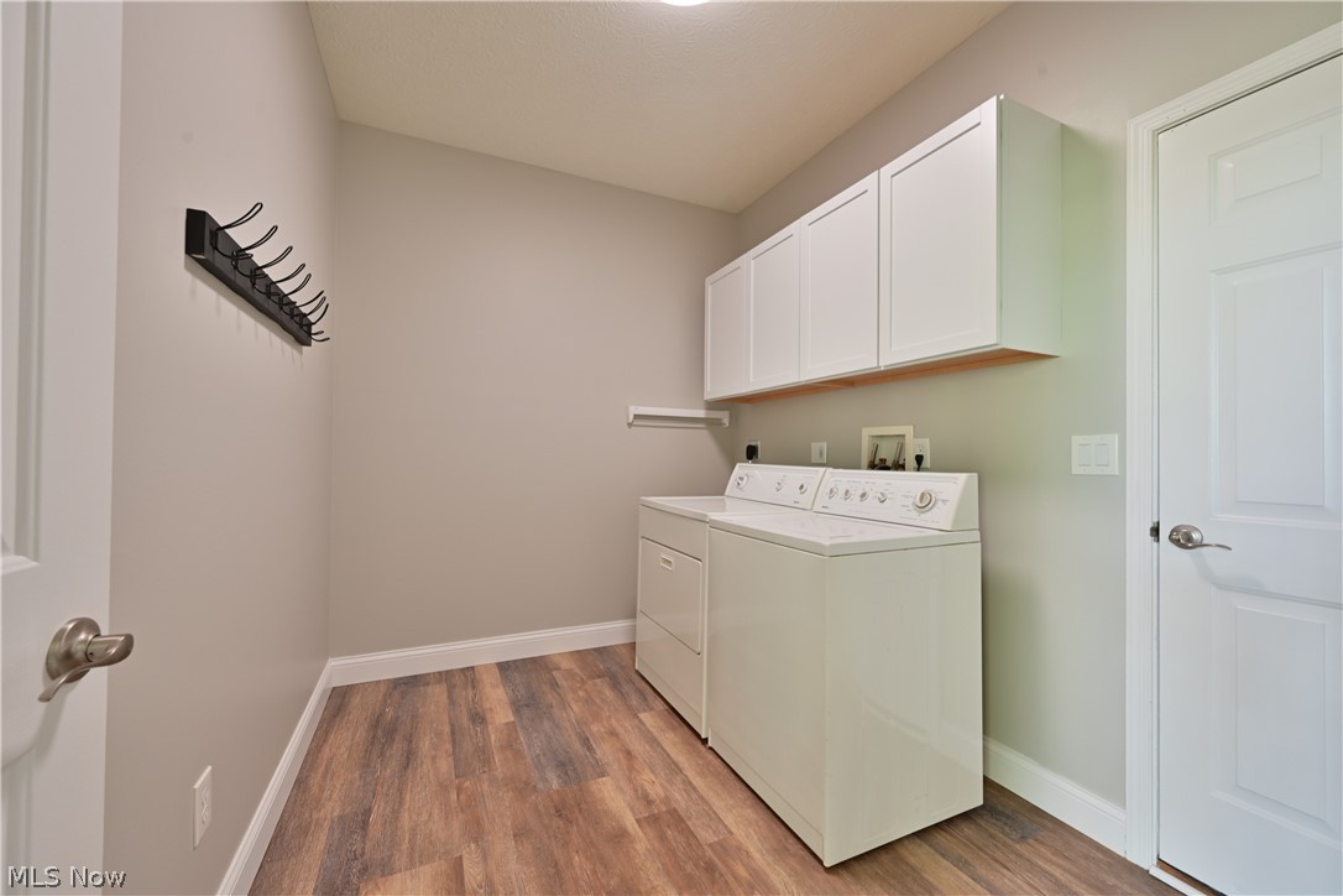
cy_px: 448
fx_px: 522
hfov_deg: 104.3
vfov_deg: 81.2
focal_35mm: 14
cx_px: 672
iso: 400
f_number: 9
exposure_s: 1/4
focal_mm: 14
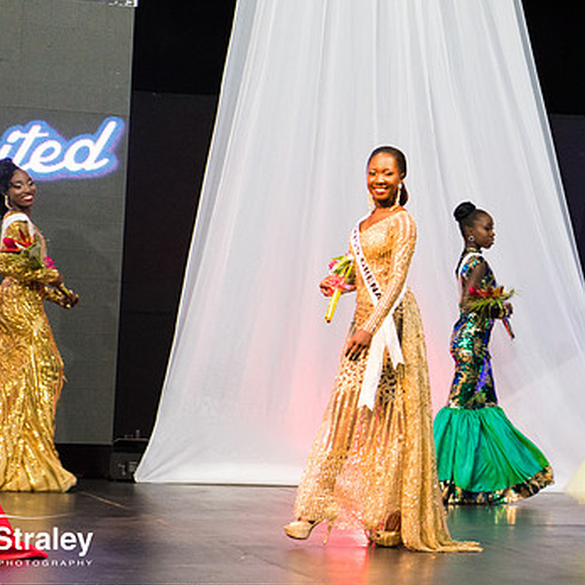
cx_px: 625
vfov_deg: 12.1
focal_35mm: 144
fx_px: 2753
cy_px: 302
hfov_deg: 12.0
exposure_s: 1/160
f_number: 5
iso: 4000
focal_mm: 70
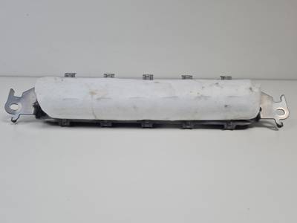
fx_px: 223
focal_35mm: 26
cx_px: 148
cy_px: 112
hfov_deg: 67.3
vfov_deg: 53.1
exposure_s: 1/438
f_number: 1.8
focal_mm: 5.4
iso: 50
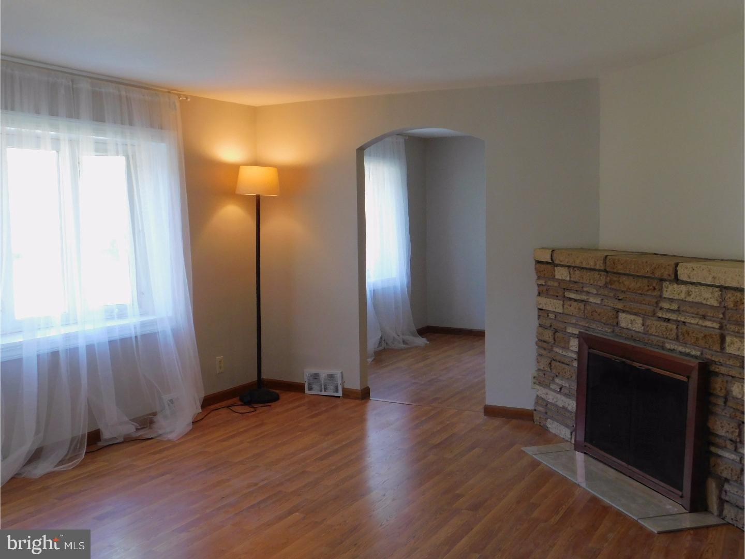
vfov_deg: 39.7
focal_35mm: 36
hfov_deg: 51.4
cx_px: 372
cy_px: 280
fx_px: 775
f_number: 3.5
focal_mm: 6.3
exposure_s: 1/30
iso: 280
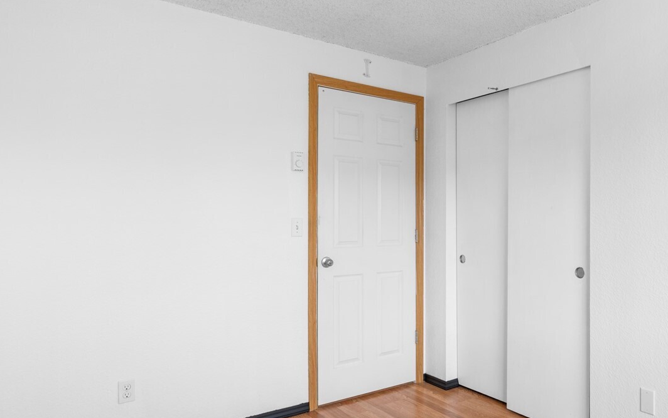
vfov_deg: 47.6
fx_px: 473
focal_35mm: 26
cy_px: 207
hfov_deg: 68.4
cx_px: 448
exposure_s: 1/250
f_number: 6.3
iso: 500
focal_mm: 16
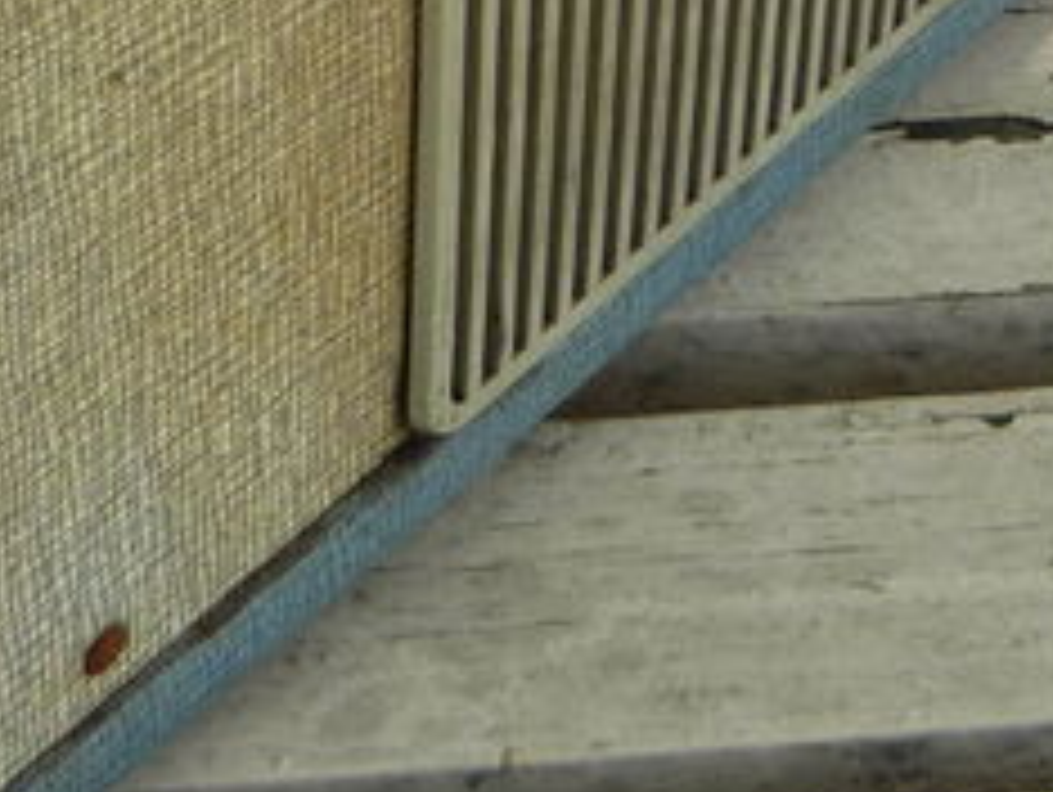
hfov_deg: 15.4
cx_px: 698
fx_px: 3898
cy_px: -518
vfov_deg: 11.0
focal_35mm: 128
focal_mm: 5.2
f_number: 3.3
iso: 100
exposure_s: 1/50
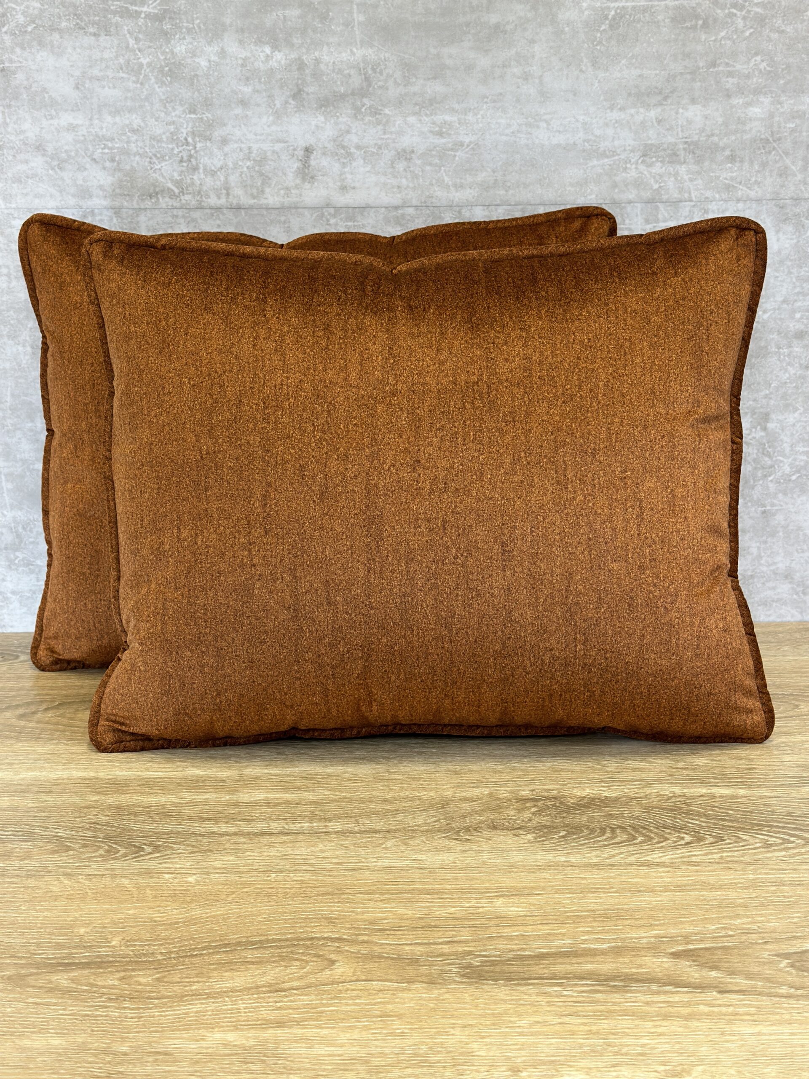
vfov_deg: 39.7
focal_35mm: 48
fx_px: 1496
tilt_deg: -13.7
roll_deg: +0.7
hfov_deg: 30.3
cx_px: 404
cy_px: 540
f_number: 1.78
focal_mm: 6.86
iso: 125
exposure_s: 1/120
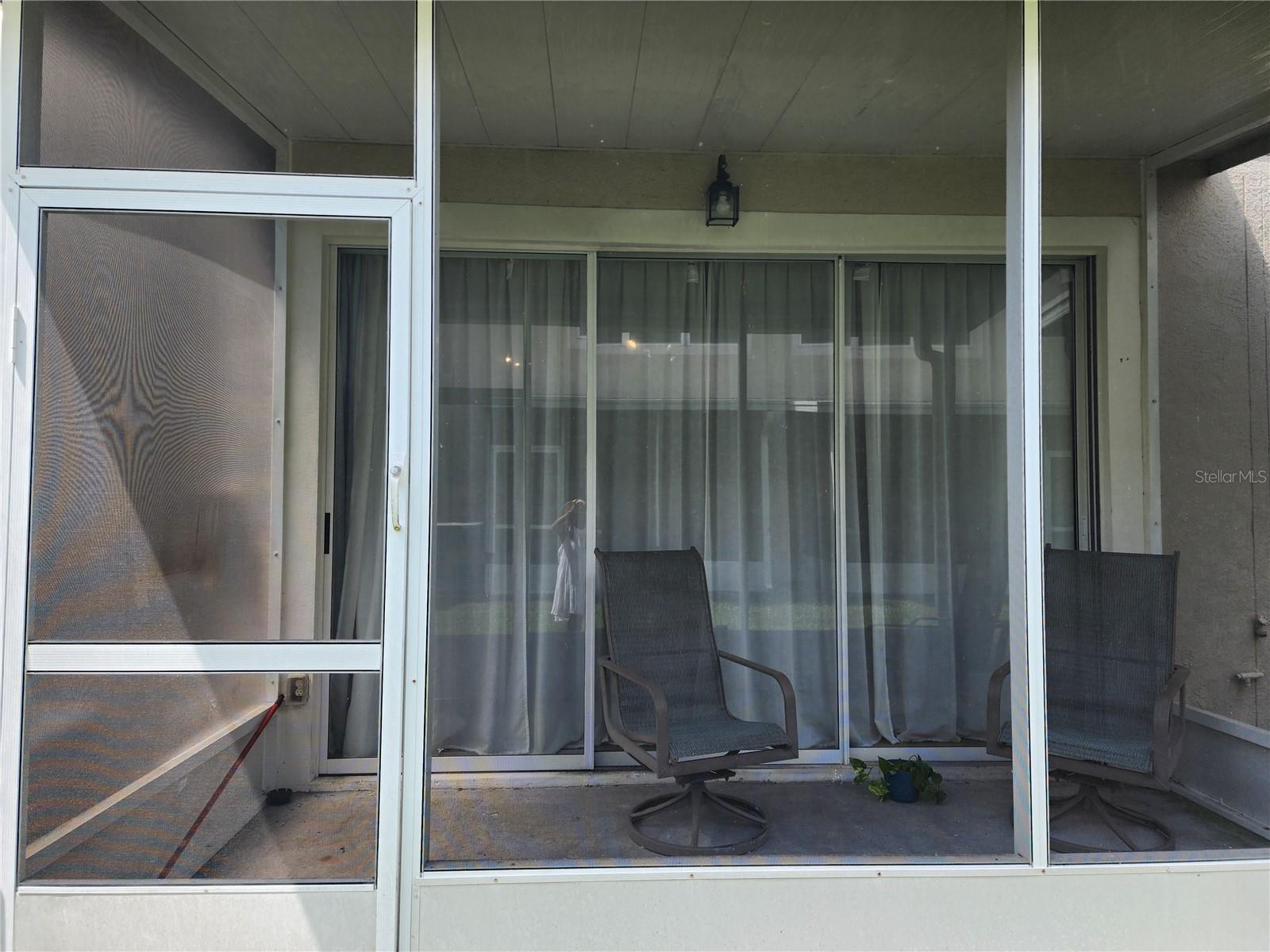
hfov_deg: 73.9
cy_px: 476
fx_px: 844
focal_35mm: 23
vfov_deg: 58.9
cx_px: 635
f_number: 1.8
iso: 16
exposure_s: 1/180
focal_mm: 6.4
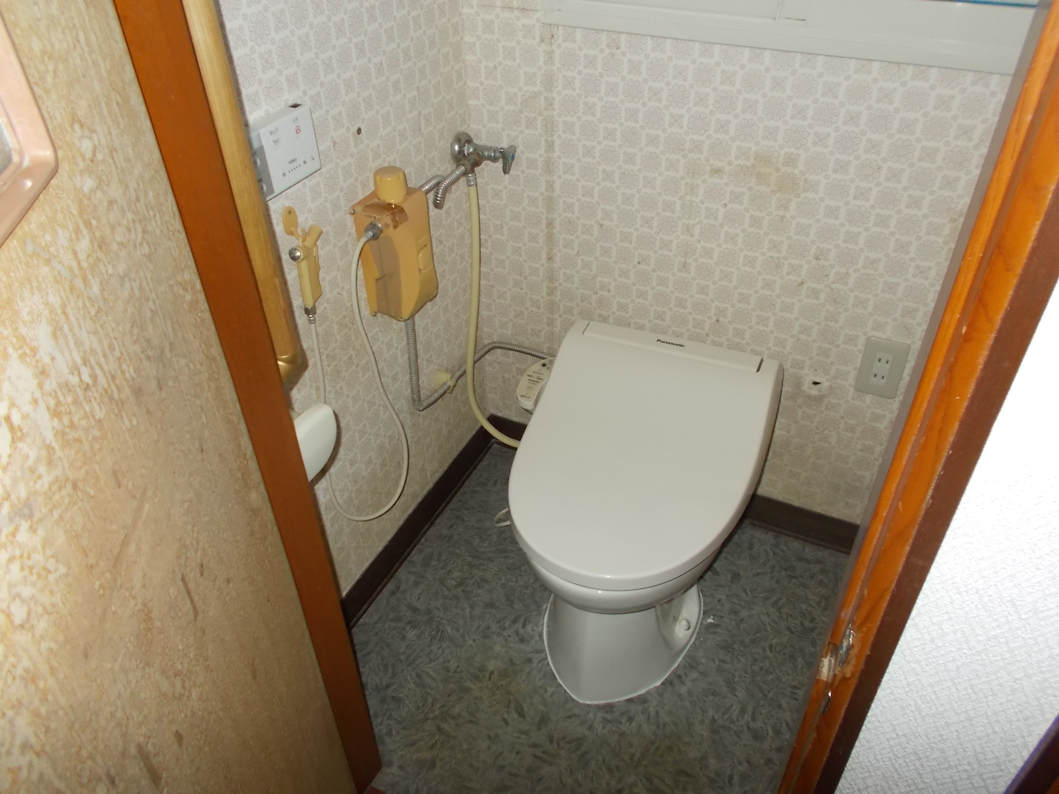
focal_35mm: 26
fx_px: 795
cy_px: 397
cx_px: 530
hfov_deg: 67.3
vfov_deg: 53.1
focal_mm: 4.6
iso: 200
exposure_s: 1/25
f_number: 3.2
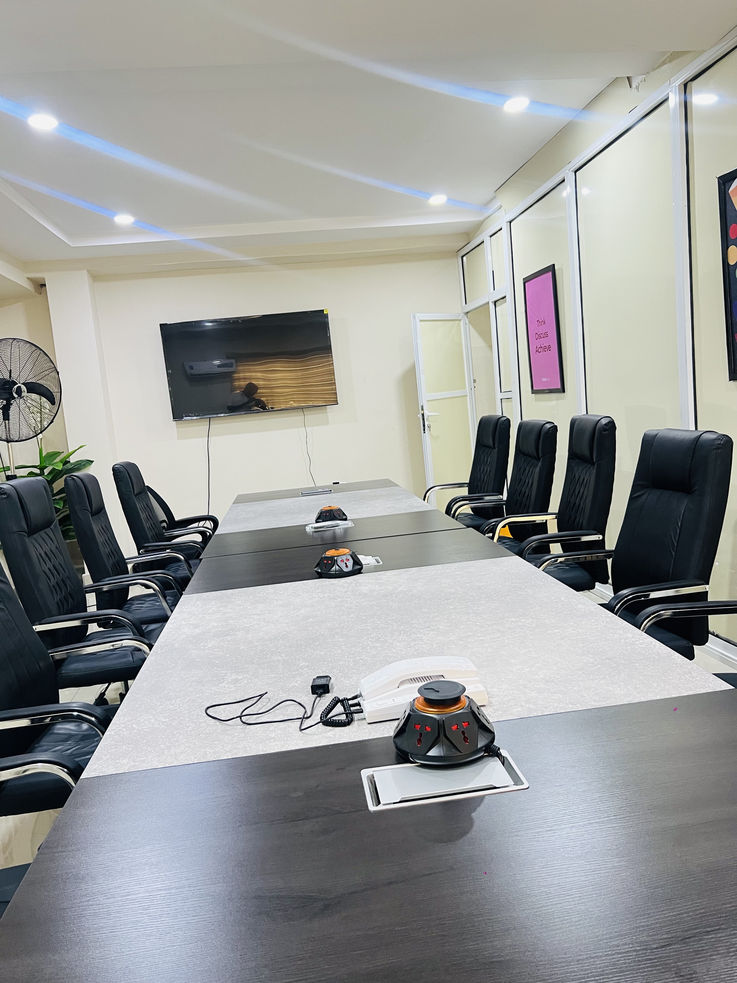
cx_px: 368
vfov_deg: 67.3
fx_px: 738
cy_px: 492
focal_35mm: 26
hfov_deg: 53.1
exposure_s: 1/50
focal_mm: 5.7
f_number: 1.5
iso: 320
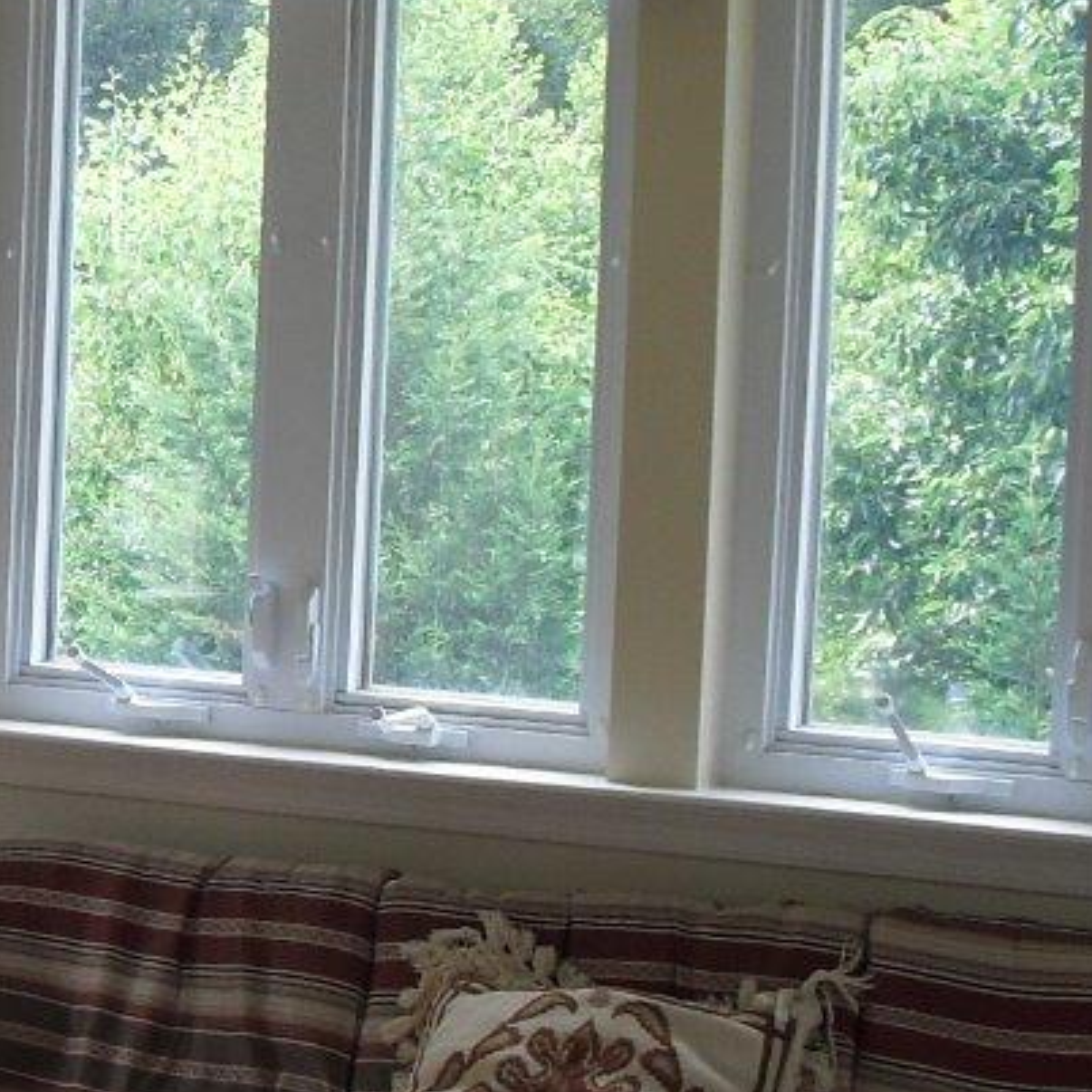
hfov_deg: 14.6
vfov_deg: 15.3
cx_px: -326
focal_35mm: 114
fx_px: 4069
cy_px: 573
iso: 100
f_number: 3.1
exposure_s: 1/160
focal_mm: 6.3
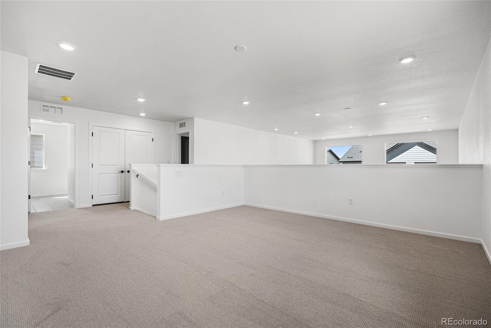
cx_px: 246
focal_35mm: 16
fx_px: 218
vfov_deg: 73.8
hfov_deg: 96.7
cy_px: 164
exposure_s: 1/320
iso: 200
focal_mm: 16
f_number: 8
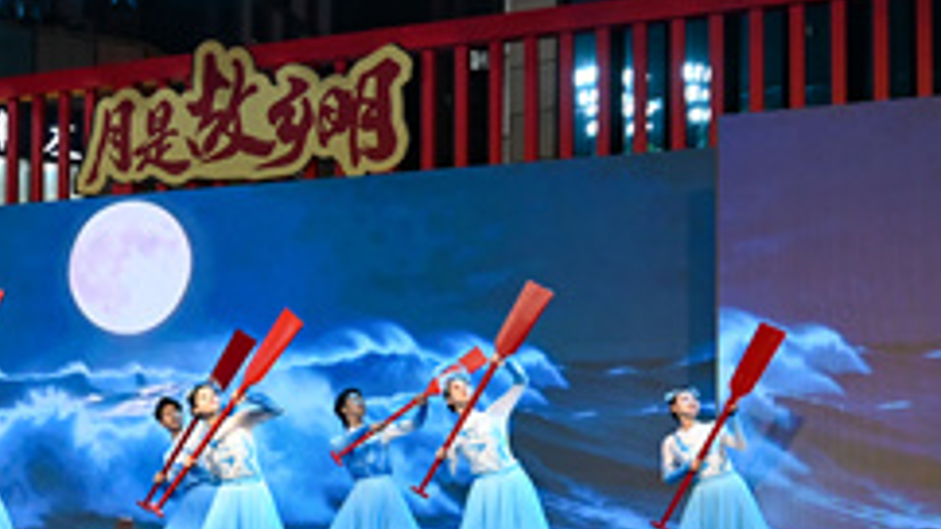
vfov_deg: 18.1
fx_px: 1649
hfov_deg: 30.2
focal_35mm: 66
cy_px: 422
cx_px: 58
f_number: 5.6
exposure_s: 1/125
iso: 1000
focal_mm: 30.5
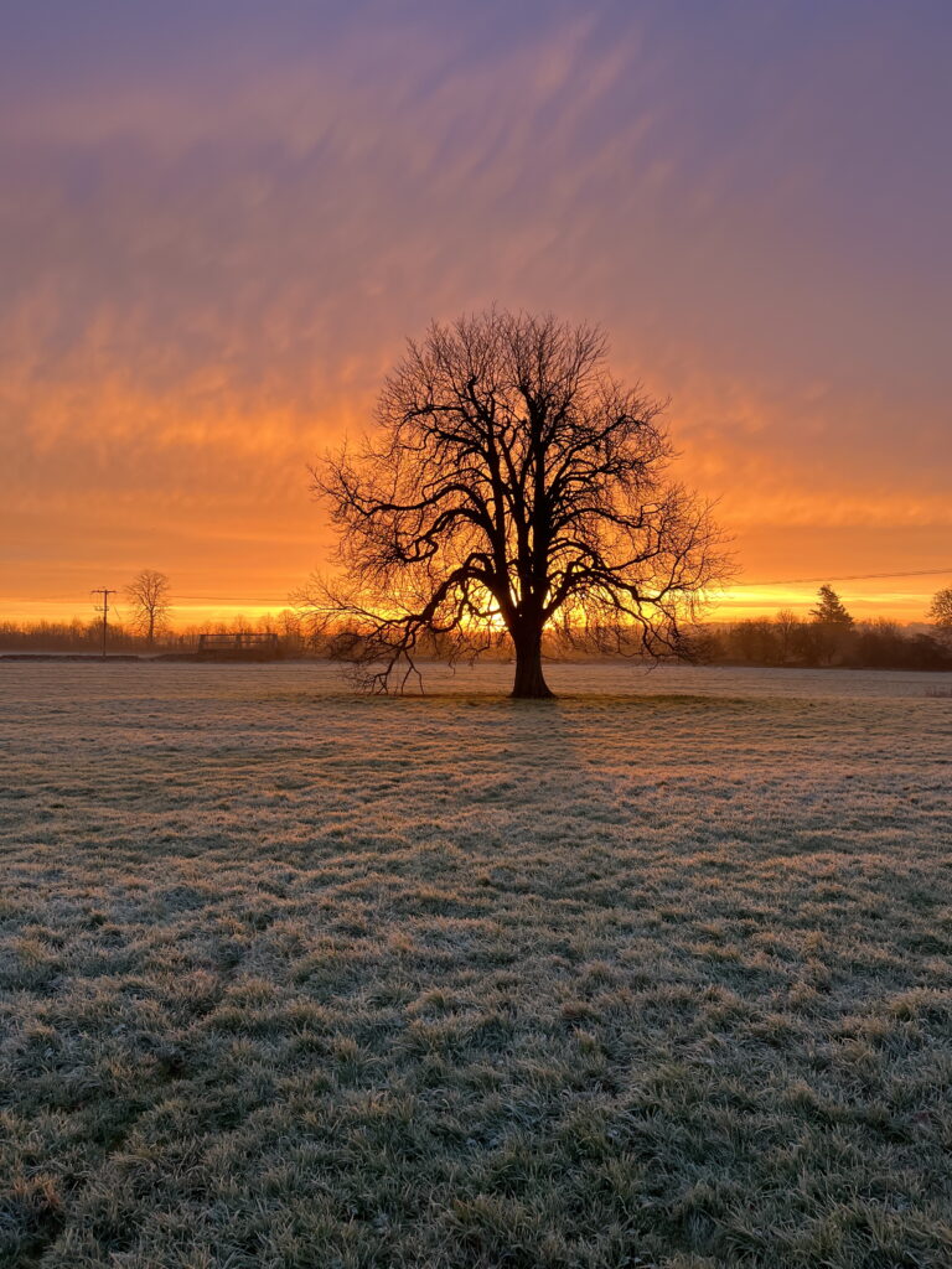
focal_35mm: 26
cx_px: 476
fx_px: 953
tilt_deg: +0.5
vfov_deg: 67.3
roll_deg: +0.8
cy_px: 634
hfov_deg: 53.1
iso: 64
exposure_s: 1/122
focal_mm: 5.1
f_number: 1.6
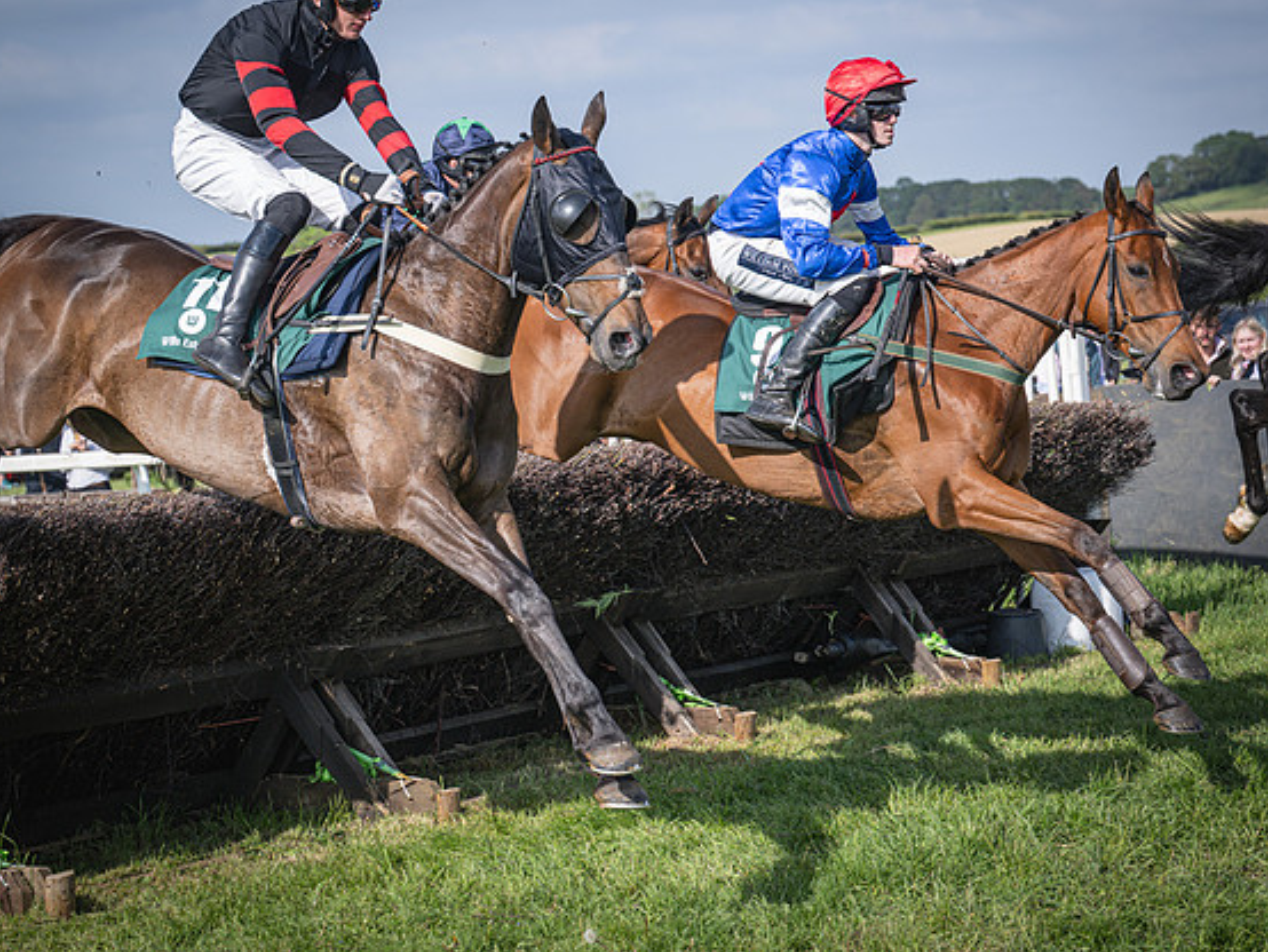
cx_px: 612
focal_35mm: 82
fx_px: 3005
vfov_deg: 18.0
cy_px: 439
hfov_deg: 23.8
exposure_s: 1/1600
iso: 200
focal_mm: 70
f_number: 4.5
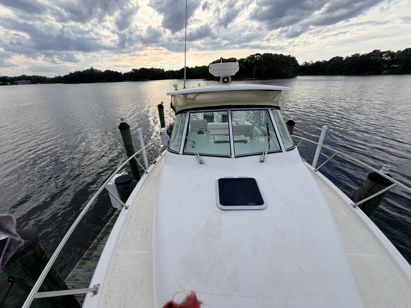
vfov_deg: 85.7
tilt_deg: -24.9
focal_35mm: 14
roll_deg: +2.9
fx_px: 166
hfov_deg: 102.1
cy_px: 154
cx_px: 206
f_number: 2.2
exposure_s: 1/770
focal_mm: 2.22
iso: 40
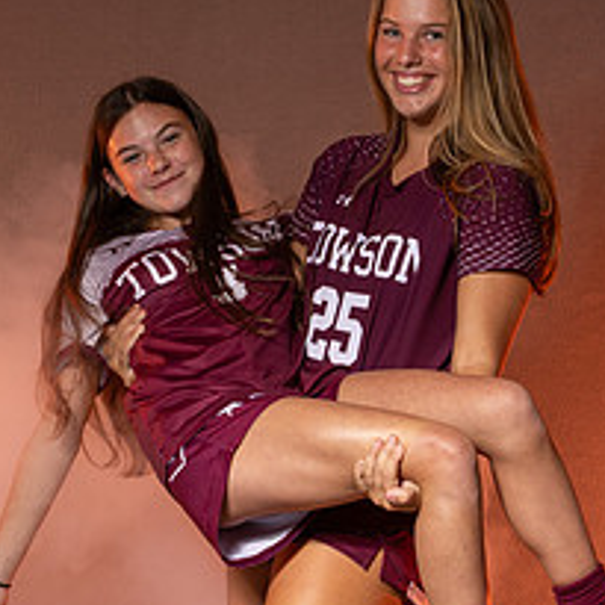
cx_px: 351
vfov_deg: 9.7
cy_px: 341
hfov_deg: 9.7
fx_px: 3579
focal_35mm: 181
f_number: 10
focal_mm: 45
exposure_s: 1/200
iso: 80
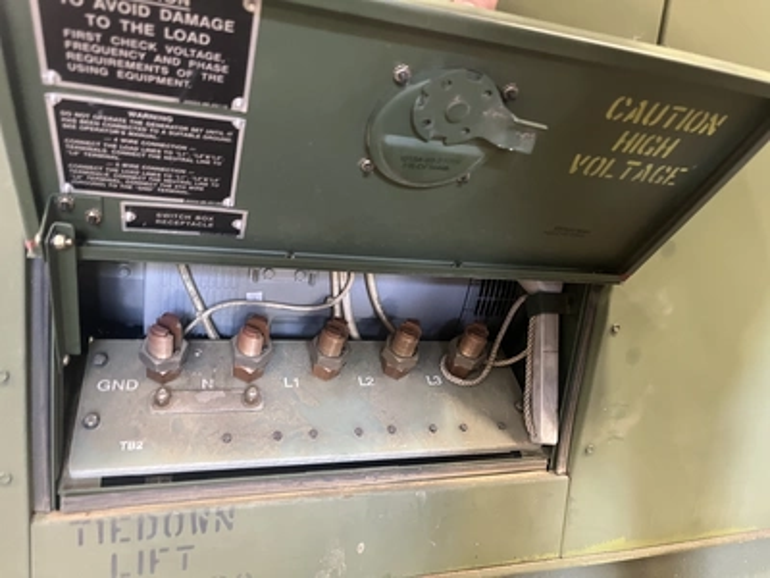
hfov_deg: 67.3
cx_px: 385
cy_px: 289
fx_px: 578
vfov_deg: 53.1
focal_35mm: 26
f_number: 1.6
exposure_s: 1/40
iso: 500
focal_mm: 5.1
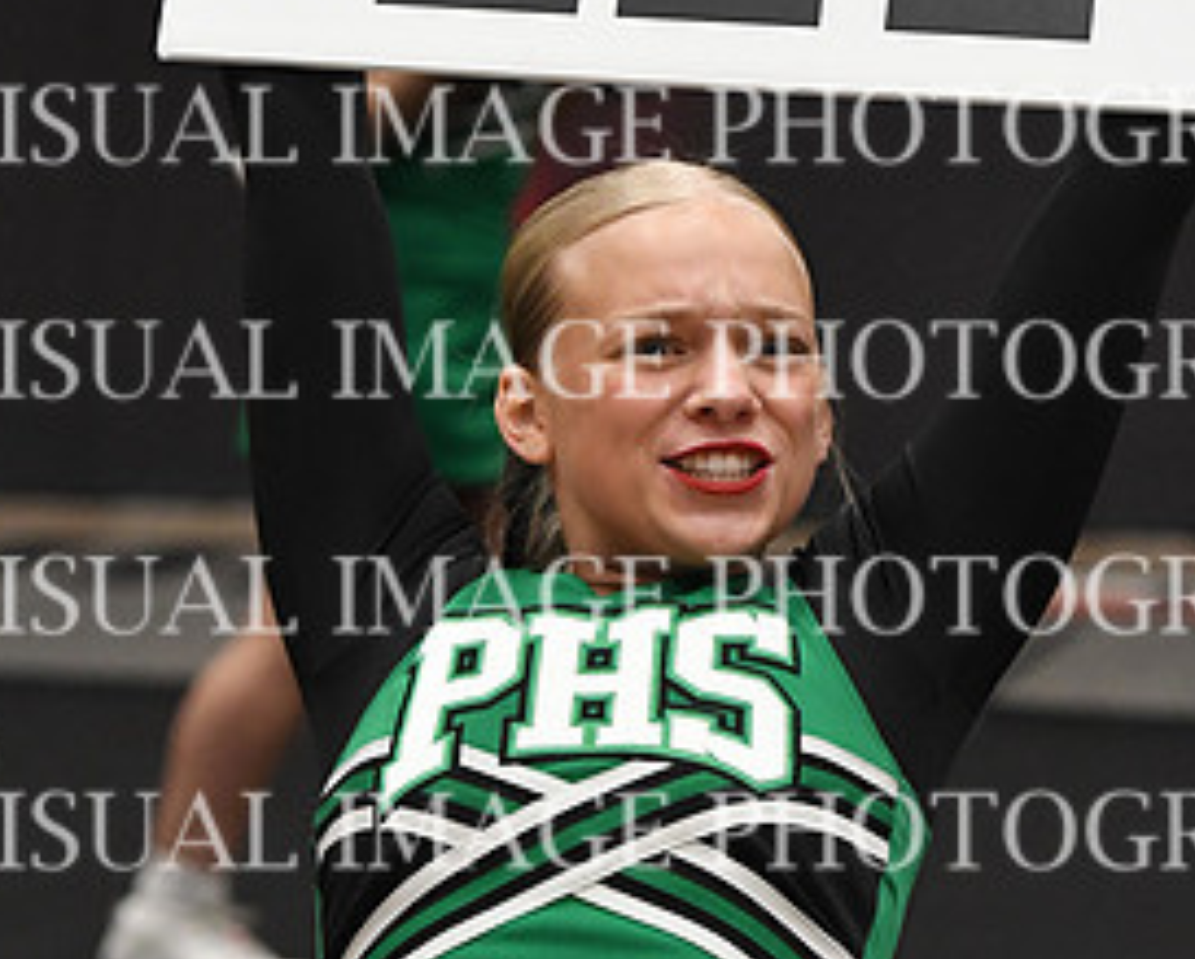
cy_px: 477
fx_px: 10586
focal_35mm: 299
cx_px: 676
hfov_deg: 6.5
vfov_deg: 5.2
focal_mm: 100
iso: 4000
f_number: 4
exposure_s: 1/400
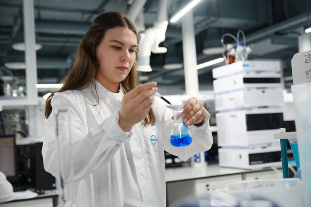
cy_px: 104
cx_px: 156
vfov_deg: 29.9
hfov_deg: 43.6
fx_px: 389
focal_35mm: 45
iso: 1250
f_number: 2.8
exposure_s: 1/400
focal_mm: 45
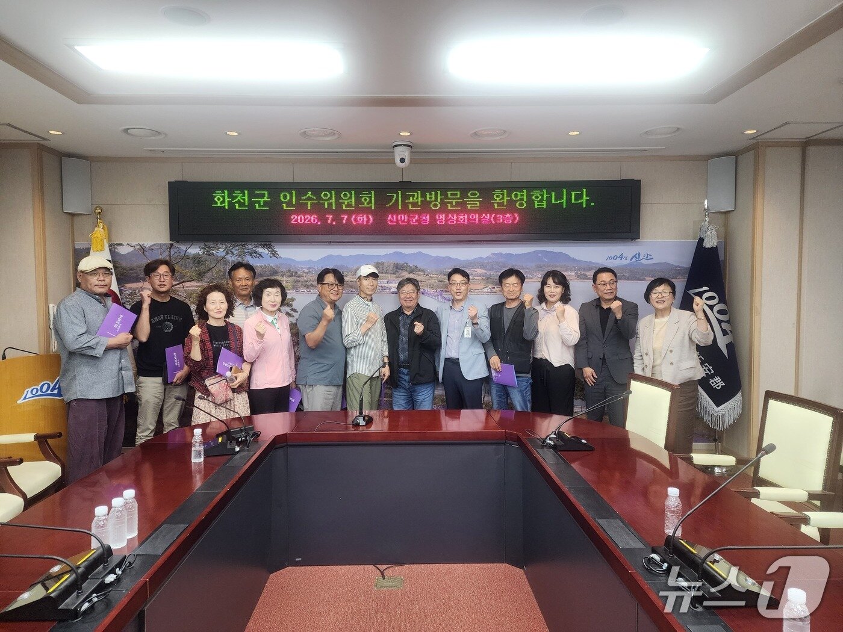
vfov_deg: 58.9
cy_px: 316
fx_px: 560
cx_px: 422
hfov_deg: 73.9
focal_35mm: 23
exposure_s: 1/120
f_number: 1.8
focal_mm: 6.4
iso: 250
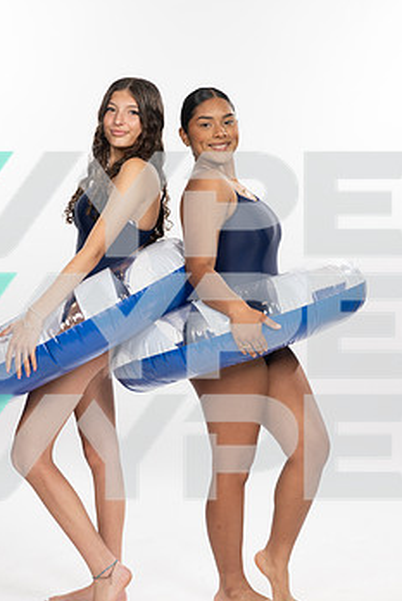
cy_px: 327
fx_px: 1339
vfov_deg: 25.3
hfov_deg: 17.1
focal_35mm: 80
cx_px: 167
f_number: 5.6
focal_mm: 62
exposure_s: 1/250
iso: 200
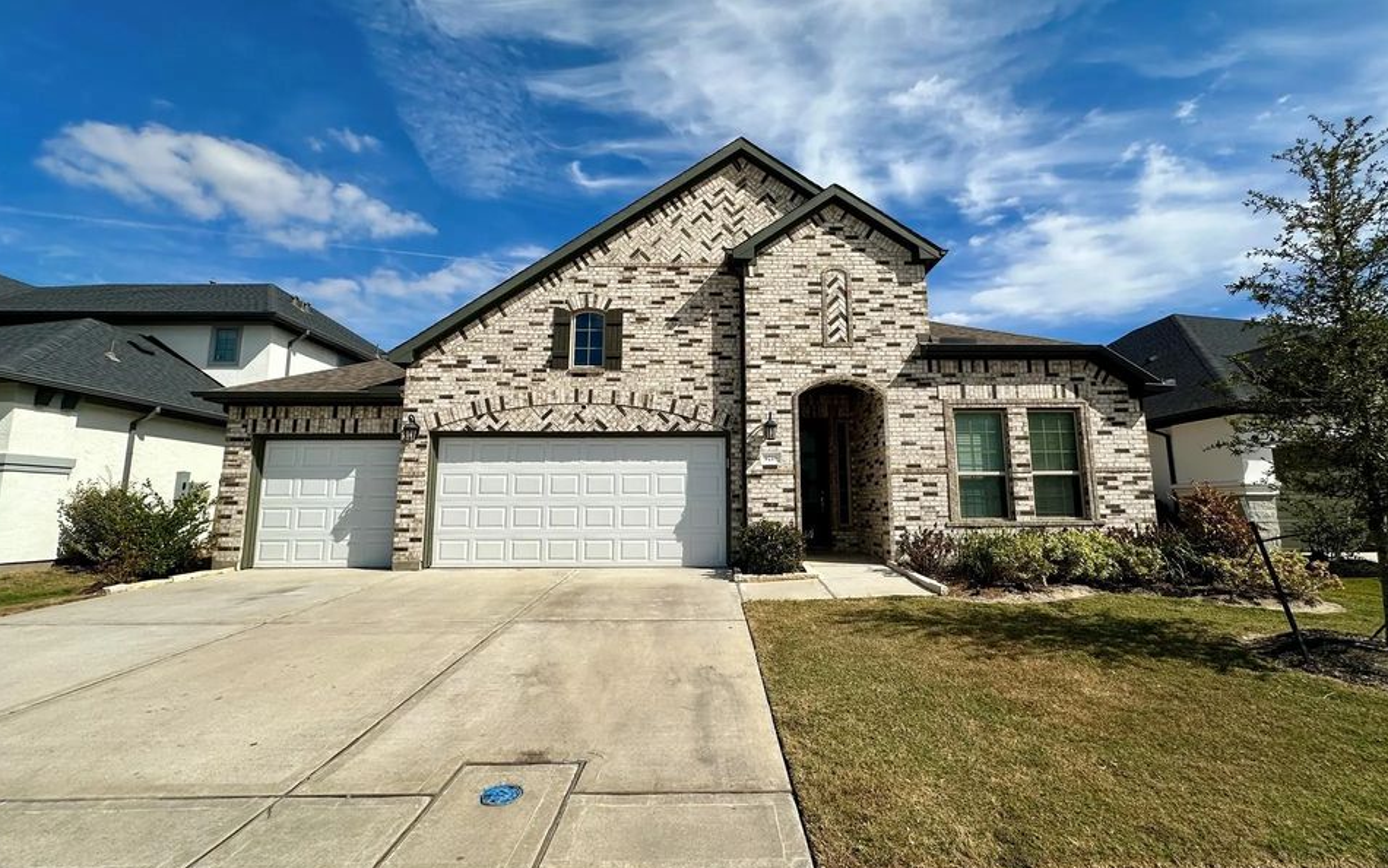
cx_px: 712
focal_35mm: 16
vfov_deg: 71.3
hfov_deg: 97.8
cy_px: 419
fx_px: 605
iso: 50
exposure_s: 1/4292
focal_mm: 2.22
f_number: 2.2
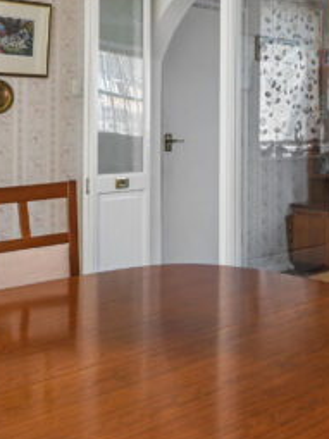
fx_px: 685
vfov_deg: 35.0
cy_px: 127
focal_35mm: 54
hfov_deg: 26.3
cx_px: 281
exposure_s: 1/5
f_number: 8
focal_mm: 14
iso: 400
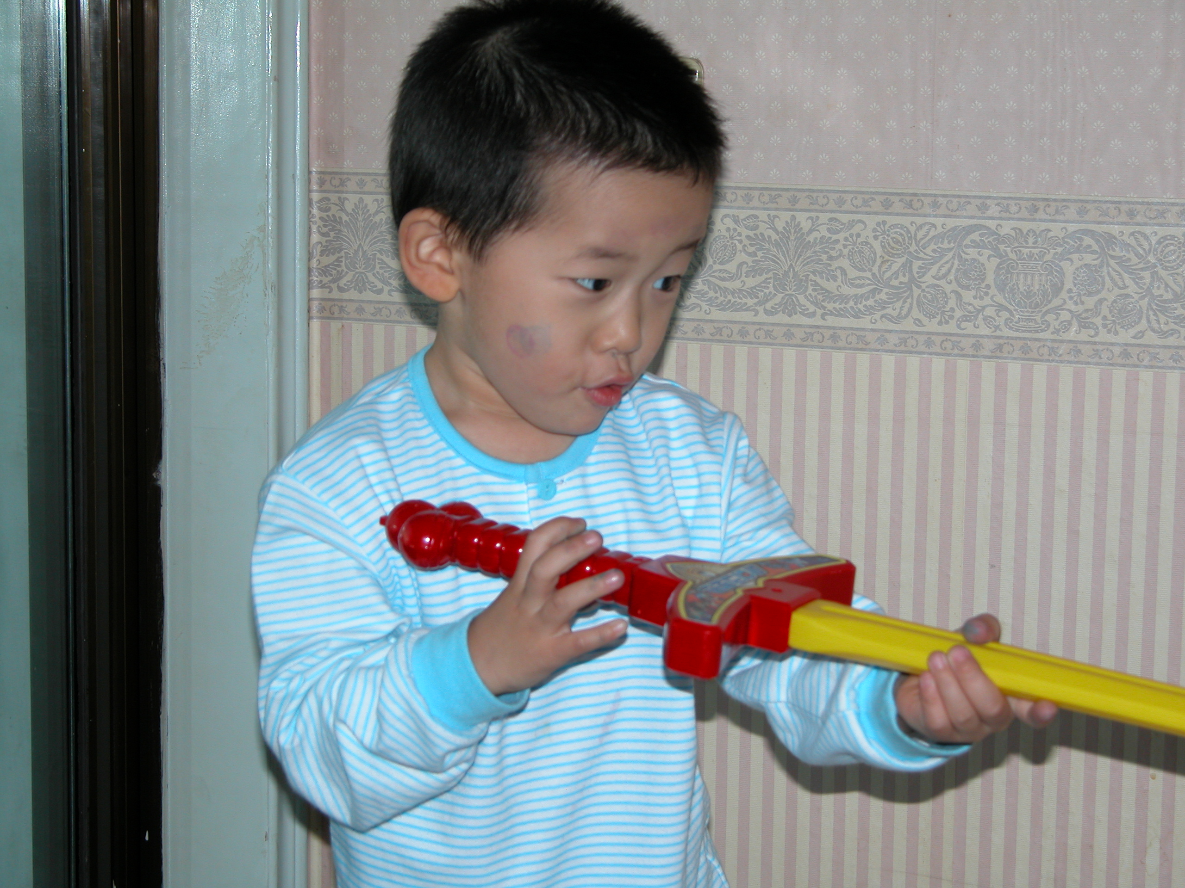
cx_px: 592
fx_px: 2944
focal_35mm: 86
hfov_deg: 22.8
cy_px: 444
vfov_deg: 17.2
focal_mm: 22.3
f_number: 3.5
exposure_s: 1/125
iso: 100
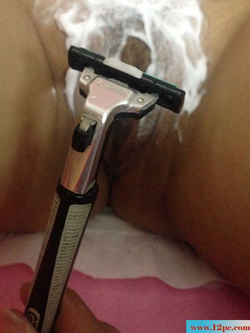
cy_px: 150
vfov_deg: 50.0
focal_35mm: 37
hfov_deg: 38.7
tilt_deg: -47.1
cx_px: 116
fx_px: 356
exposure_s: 1/15
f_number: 2.4
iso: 800
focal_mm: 4.12
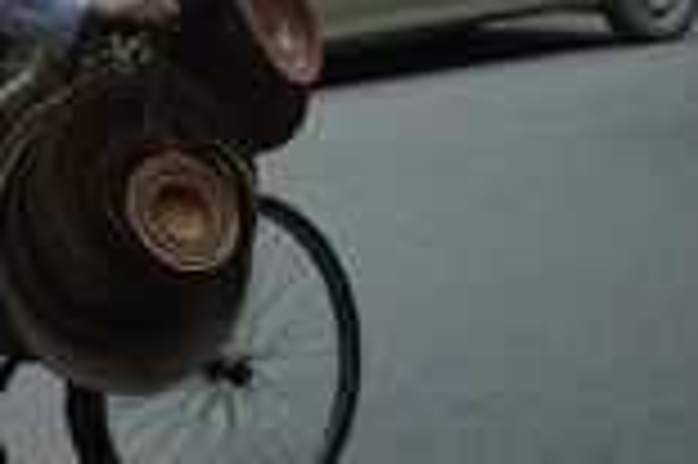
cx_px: -72
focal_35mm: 135
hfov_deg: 14.8
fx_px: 2620
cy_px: -54
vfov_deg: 10.0
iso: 400
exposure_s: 1/80
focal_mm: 35
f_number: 4.2
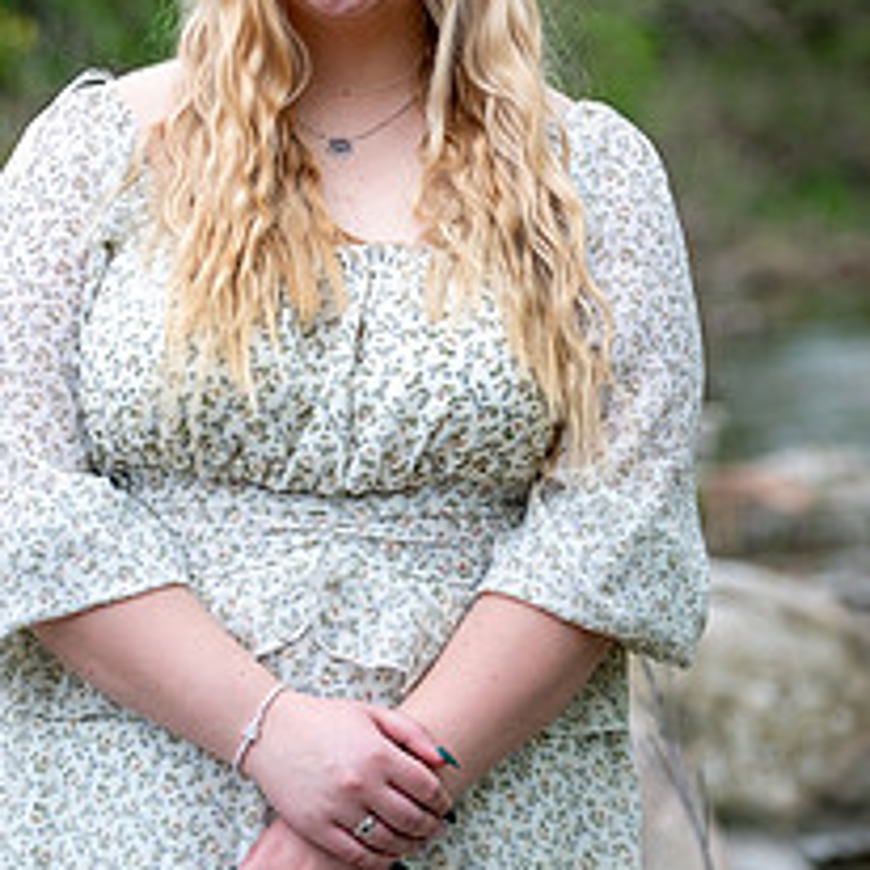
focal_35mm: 290
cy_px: 150
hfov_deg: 6.0
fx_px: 8246
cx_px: 68
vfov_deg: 6.0
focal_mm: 80.4
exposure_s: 1/320
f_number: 2.8
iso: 250
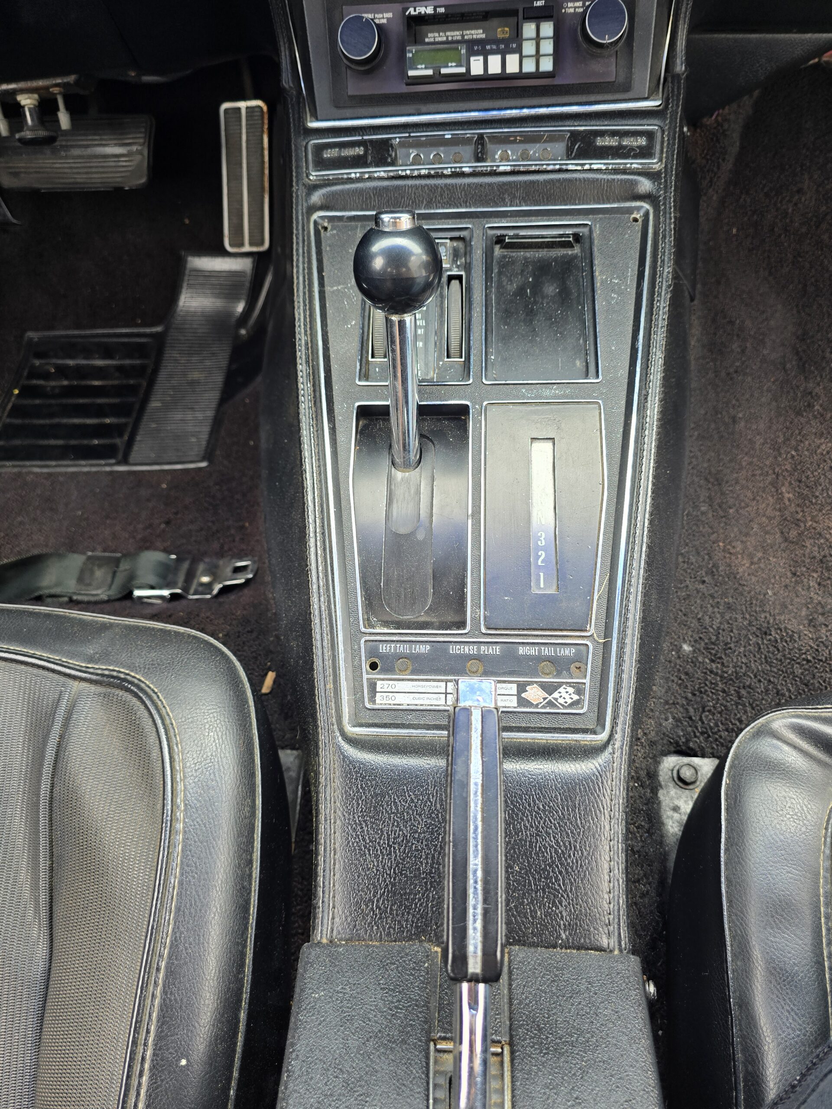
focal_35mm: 23
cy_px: 554
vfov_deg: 73.9
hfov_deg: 58.9
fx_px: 737
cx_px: 416
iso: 64
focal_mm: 6.3
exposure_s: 1/180
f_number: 1.7
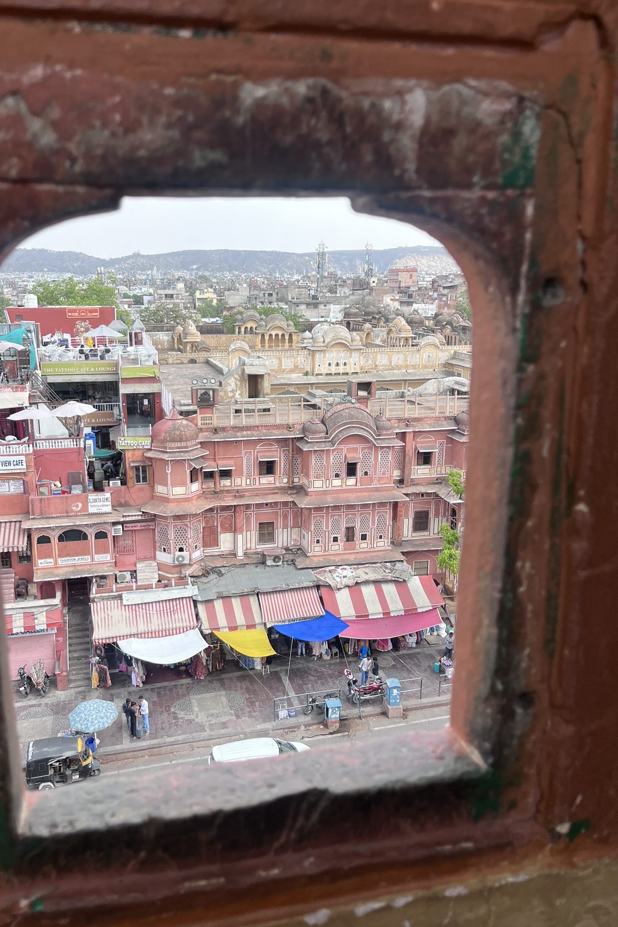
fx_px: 721
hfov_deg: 46.3
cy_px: 473
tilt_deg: -14.1
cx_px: 265
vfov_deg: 65.5
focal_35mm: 28
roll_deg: -0.1
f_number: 1.6
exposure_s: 1/1009
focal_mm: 5.1
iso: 50
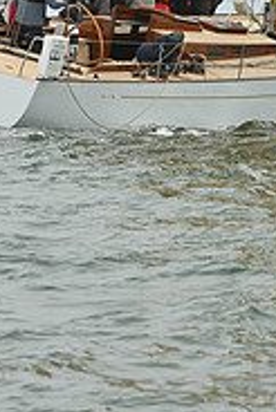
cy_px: 26
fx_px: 4052
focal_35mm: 353
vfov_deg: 5.8
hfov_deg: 3.9
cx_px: 132
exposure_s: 1/1250
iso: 320
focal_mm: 112
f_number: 8
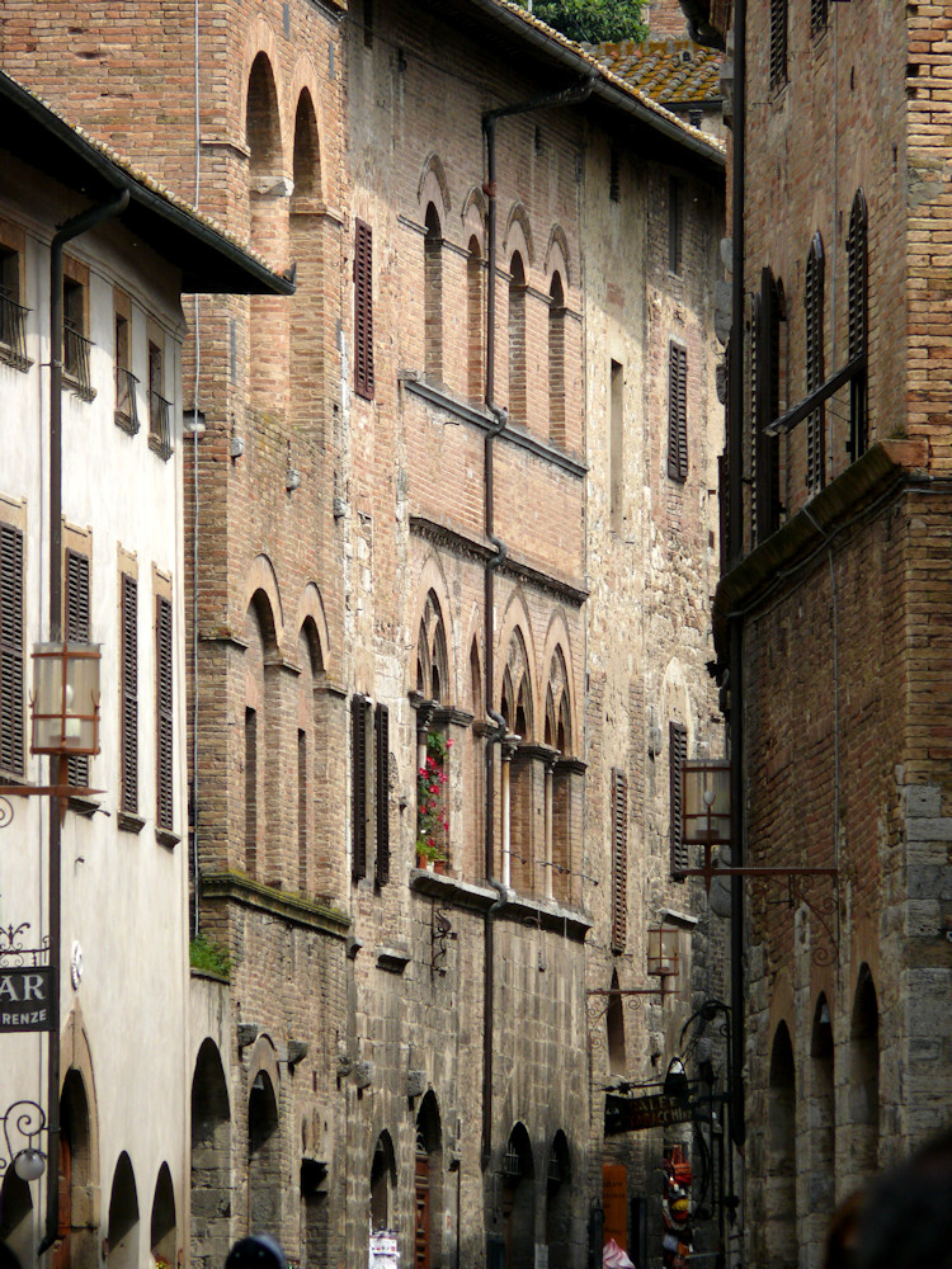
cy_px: 634
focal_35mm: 420
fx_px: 15401
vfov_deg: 4.7
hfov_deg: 3.5
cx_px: 476
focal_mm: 88.8
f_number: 5.6
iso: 100
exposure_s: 1/320
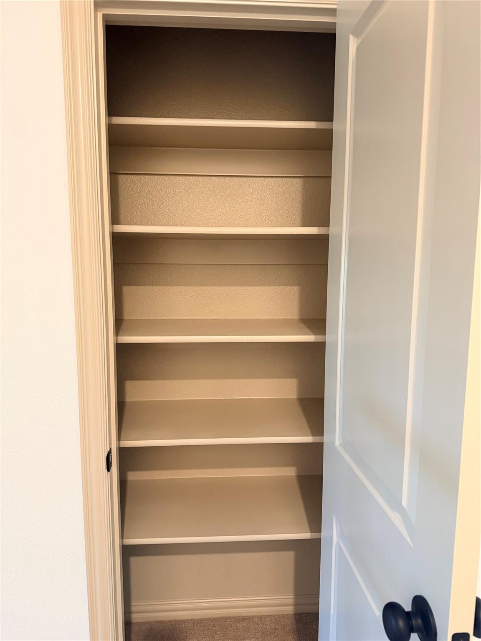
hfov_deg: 56.8
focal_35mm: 24
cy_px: 320
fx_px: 445
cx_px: 240
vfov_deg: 71.6
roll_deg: -0.7
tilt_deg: -7.4
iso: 500
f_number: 1.78
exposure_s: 1/60
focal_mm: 6.76
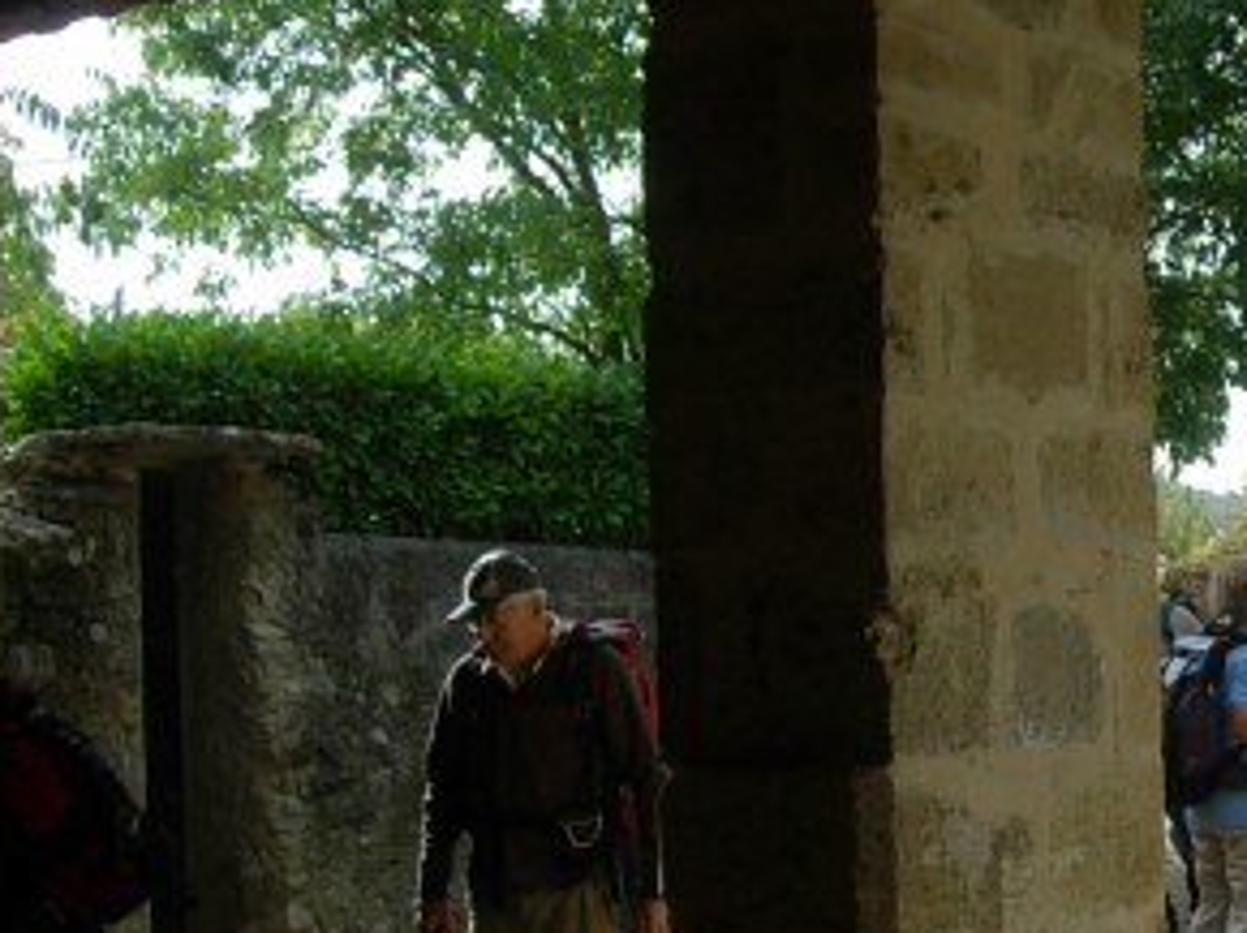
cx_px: 1268
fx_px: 3023
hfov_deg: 22.4
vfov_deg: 17.4
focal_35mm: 84
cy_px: 718
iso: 64
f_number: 2.8
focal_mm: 7.8
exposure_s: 1/512
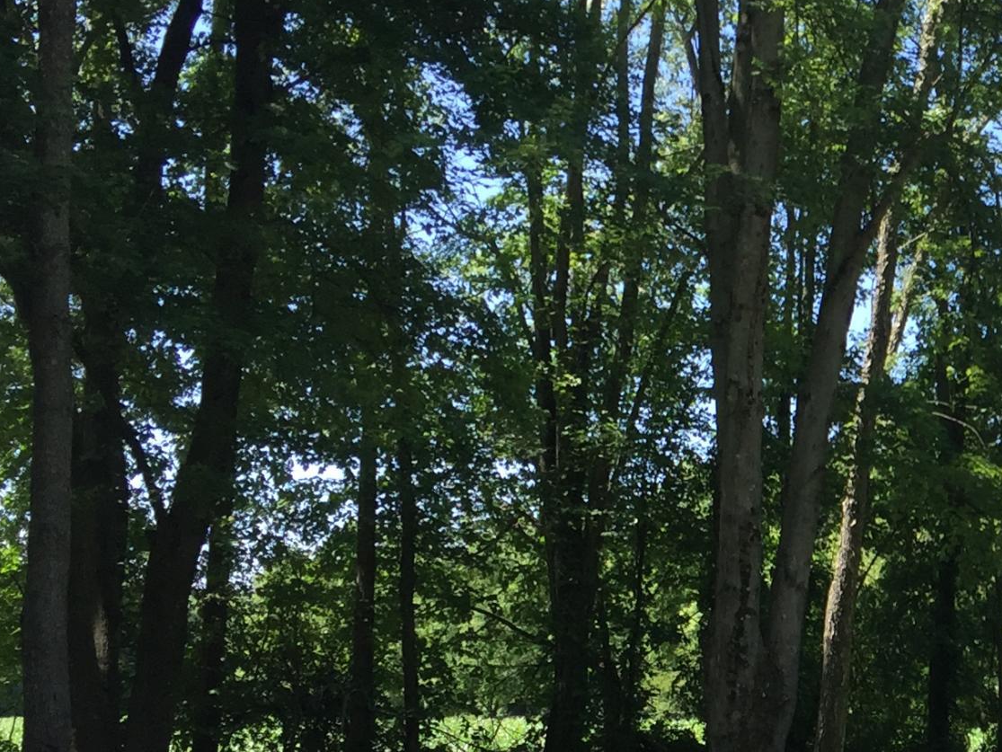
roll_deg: -2.0
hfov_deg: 22.6
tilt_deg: +5.0
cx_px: 1262
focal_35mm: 78
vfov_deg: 18.8
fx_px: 2259
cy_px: 541
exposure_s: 1/520
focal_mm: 4.15
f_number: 2.2
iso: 32
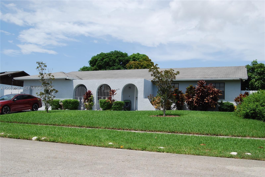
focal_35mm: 34
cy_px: 88
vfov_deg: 38.4
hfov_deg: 55.1
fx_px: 254
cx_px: 132
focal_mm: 23
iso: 100
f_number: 8
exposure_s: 1/250
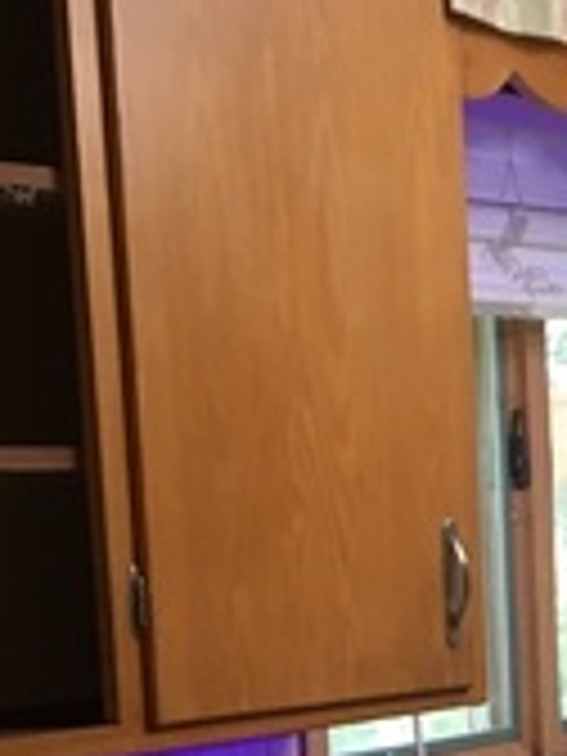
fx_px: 2512
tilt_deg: -10.0
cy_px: 925
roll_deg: +0.7
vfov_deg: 16.4
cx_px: 684
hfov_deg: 12.6
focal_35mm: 115
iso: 125
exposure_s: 1/33
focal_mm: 4.15
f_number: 2.2
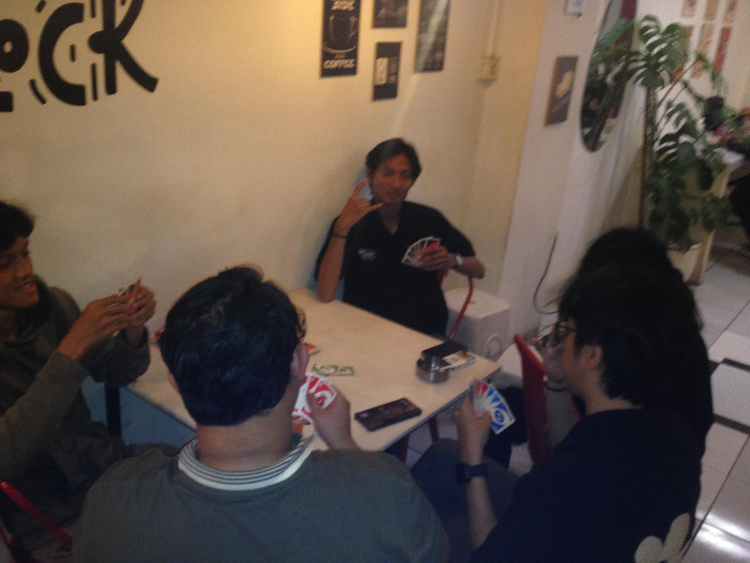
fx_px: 758
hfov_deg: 52.6
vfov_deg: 40.7
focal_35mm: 35
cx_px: 375
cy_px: 282
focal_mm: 4.28
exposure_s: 1/16
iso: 125
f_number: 2.4
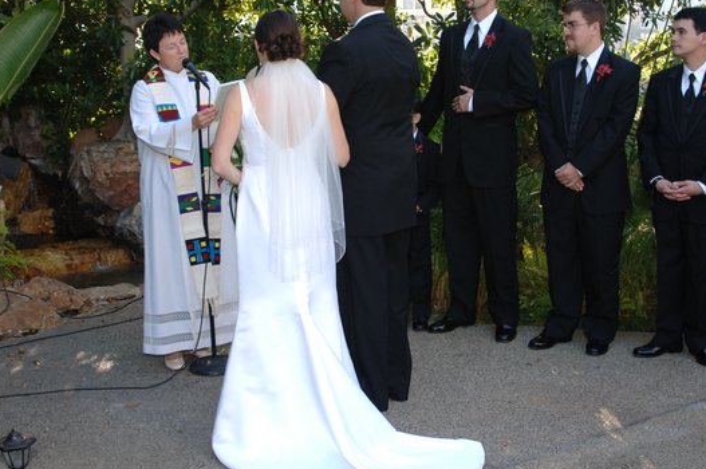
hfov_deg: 38.9
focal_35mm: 51
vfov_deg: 26.4
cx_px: 379
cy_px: 224
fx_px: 999
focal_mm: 28
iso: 400
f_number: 6
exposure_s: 1/160
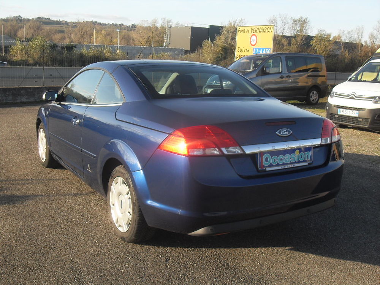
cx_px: 190
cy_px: 142
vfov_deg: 38.7
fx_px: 406
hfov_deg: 50.1
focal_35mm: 37
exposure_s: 1/250
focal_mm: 6.3
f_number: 2.8
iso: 80
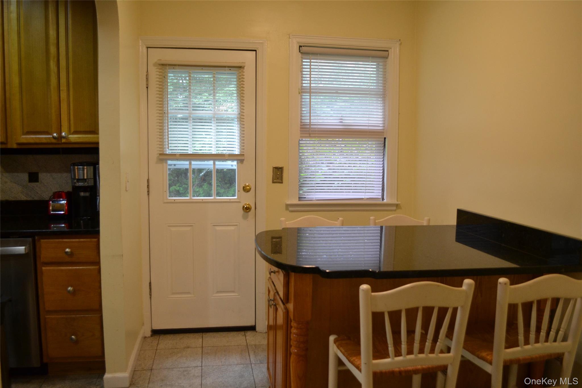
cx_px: 291
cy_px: 194
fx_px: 485
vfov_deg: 43.6
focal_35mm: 30
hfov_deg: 61.9
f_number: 3.8
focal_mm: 20
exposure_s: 1/60
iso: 900
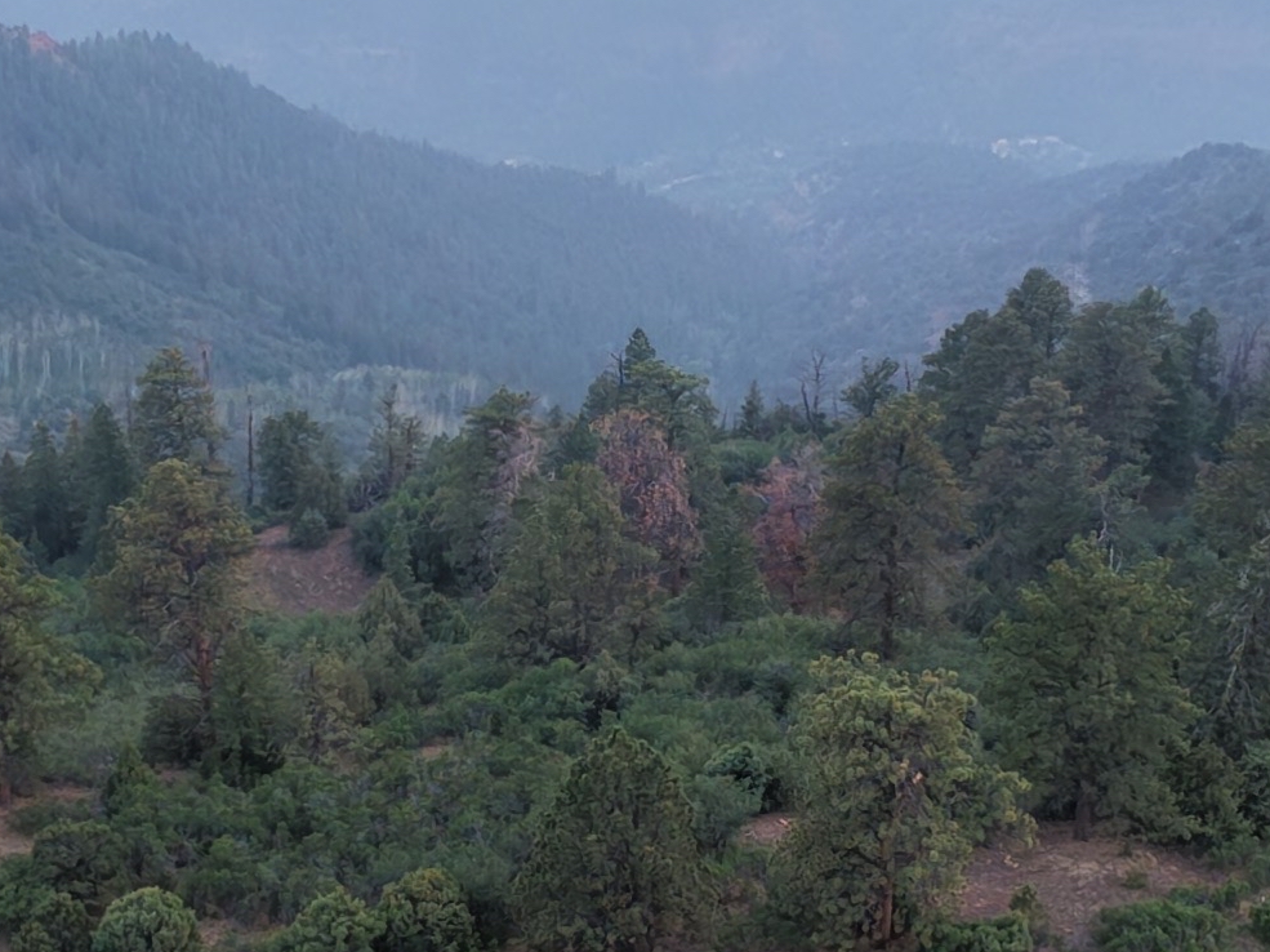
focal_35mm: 65
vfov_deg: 22.2
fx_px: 2384
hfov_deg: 29.8
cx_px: 584
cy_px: 780
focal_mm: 3.05
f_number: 2.2
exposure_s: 1/100
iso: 310
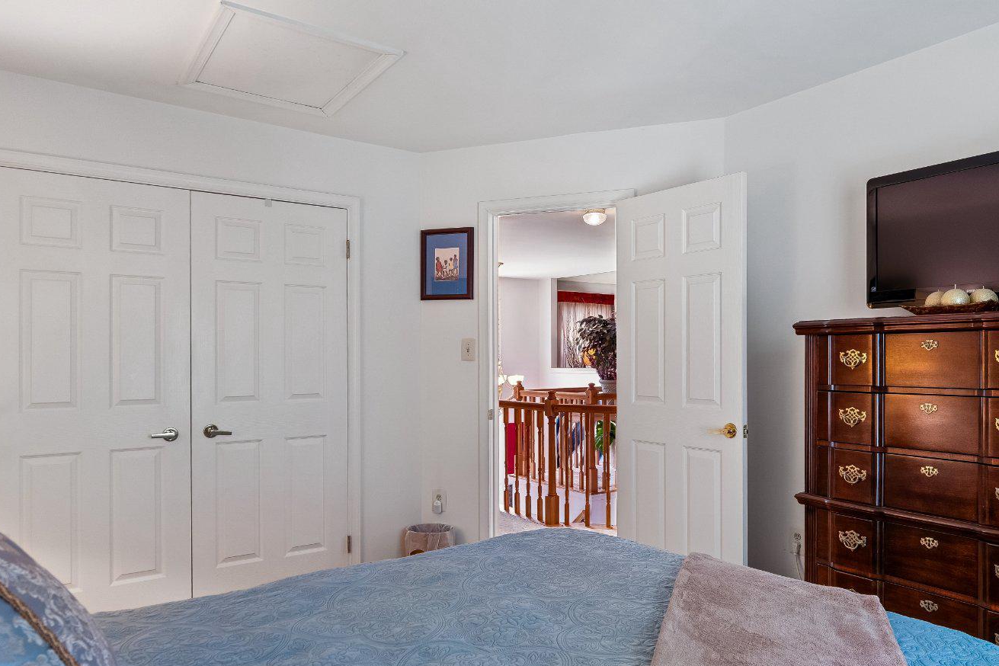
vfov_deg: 51.2
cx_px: 553
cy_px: 374
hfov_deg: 71.3
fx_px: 694
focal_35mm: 25
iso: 100
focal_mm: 16
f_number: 8
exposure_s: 2
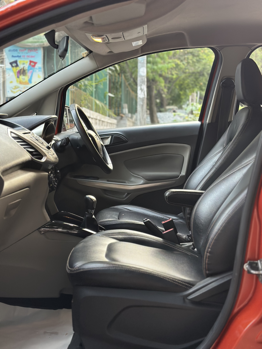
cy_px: 174
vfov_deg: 39.7
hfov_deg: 30.3
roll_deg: -1.6
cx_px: 131
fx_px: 484
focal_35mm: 48
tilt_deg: -5.0
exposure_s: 1/60
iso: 320
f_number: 1.78
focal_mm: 6.86
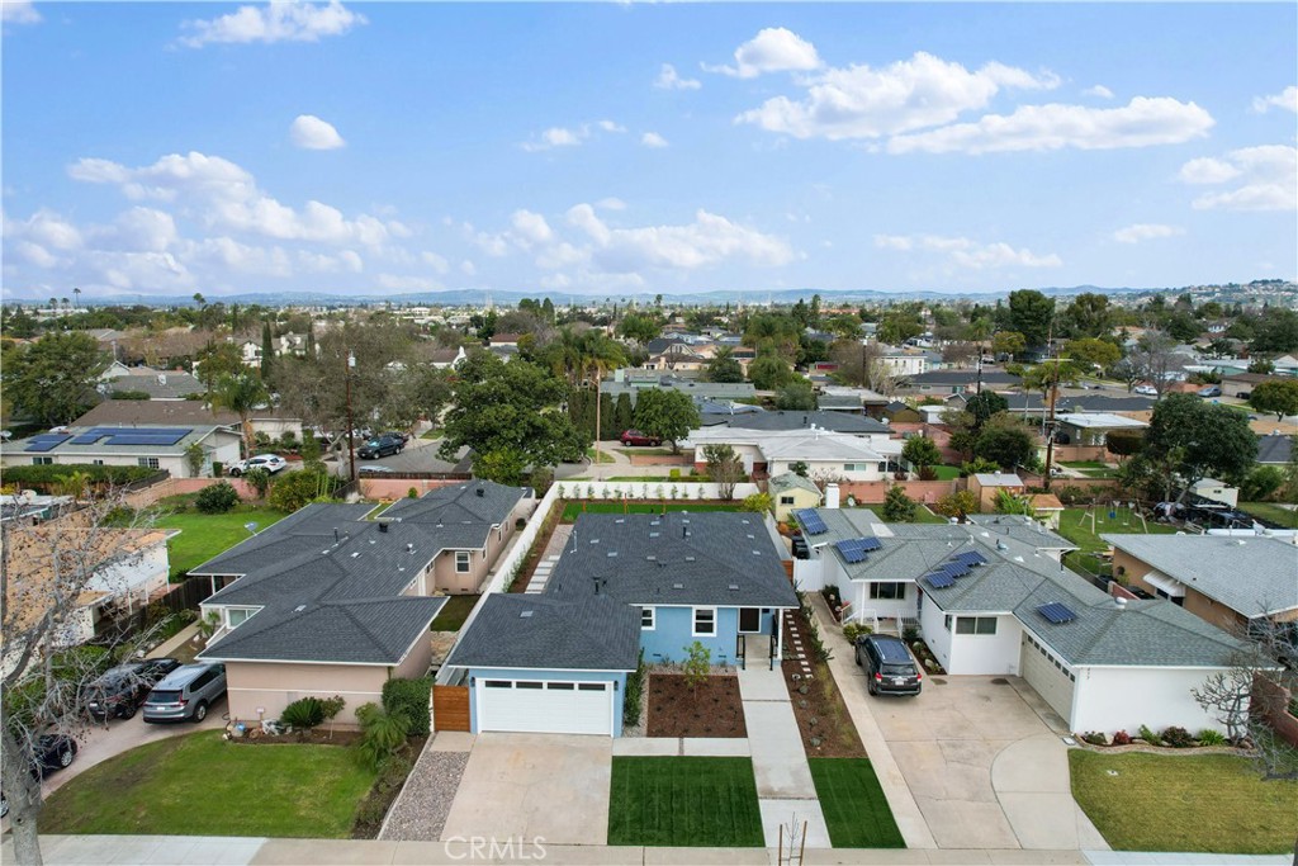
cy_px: 433
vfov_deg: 57.2
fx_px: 793
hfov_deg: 78.6
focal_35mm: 22
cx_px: 649
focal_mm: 8.38
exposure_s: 1/2000
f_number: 2.8
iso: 130
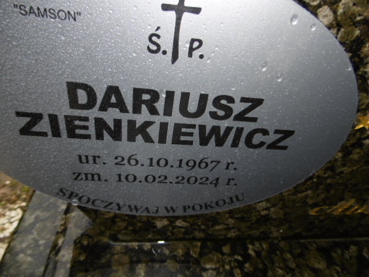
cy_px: 138
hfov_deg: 71.6
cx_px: 184
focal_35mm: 24
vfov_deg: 56.8
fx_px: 256
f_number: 7.8
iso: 100
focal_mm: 4.3
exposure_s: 1/60
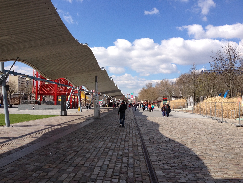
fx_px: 246
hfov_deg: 52.6
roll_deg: +0.3
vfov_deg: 40.7
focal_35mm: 35
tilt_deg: +0.8
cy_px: 92
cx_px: 122
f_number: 2.4
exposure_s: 1/1727
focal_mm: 4.28
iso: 50
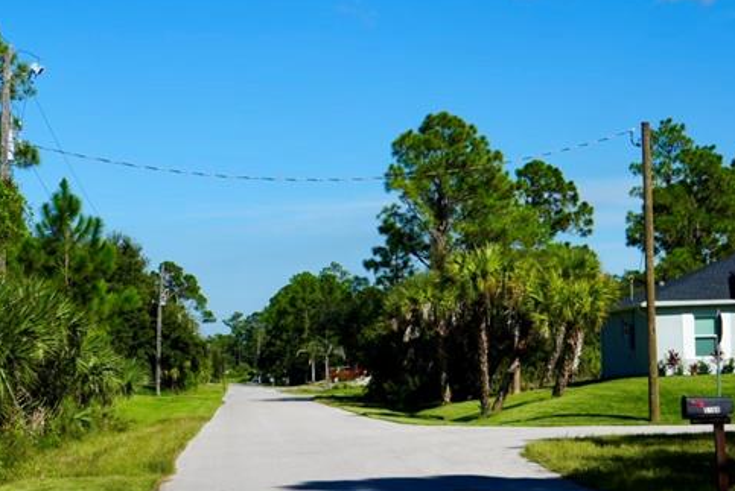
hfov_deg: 22.7
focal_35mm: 89
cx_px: 234
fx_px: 1819
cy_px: 344
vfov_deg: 15.3
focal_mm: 42
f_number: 5
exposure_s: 1/1000
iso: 100
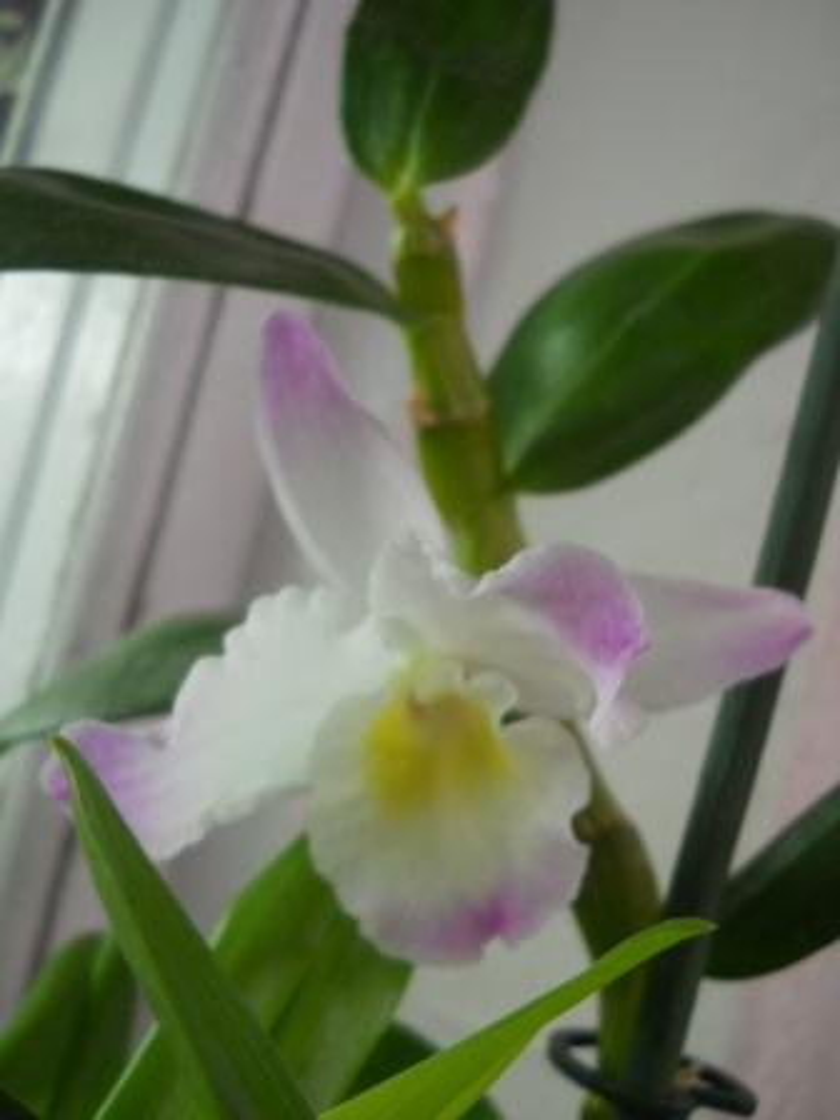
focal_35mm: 41
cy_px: 560
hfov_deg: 35.1
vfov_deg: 45.8
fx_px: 1327
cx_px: 420
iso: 125
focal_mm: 6.72
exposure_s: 1/30
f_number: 3.1
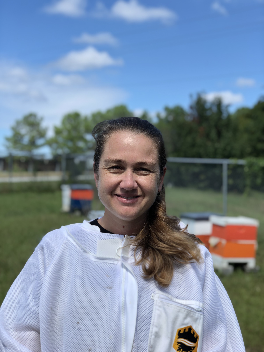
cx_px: 132
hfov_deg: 28.0
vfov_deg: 36.8
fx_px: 529
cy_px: 176
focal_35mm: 52
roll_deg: +0.9
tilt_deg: +1.8
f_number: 2.4
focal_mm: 6
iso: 16
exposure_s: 1/476
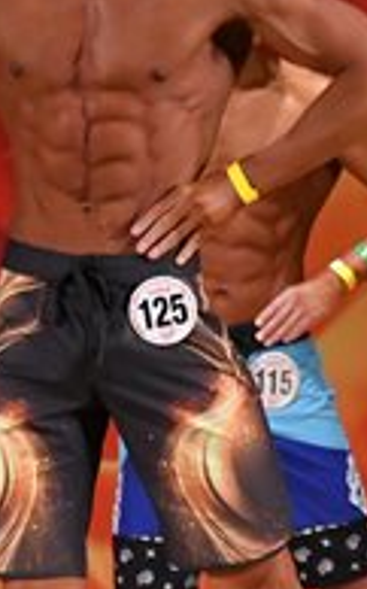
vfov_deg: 2.6
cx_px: 287
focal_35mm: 821
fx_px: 13158
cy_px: 407
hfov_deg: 1.6
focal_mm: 135
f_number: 5.6
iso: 3200
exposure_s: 1/400
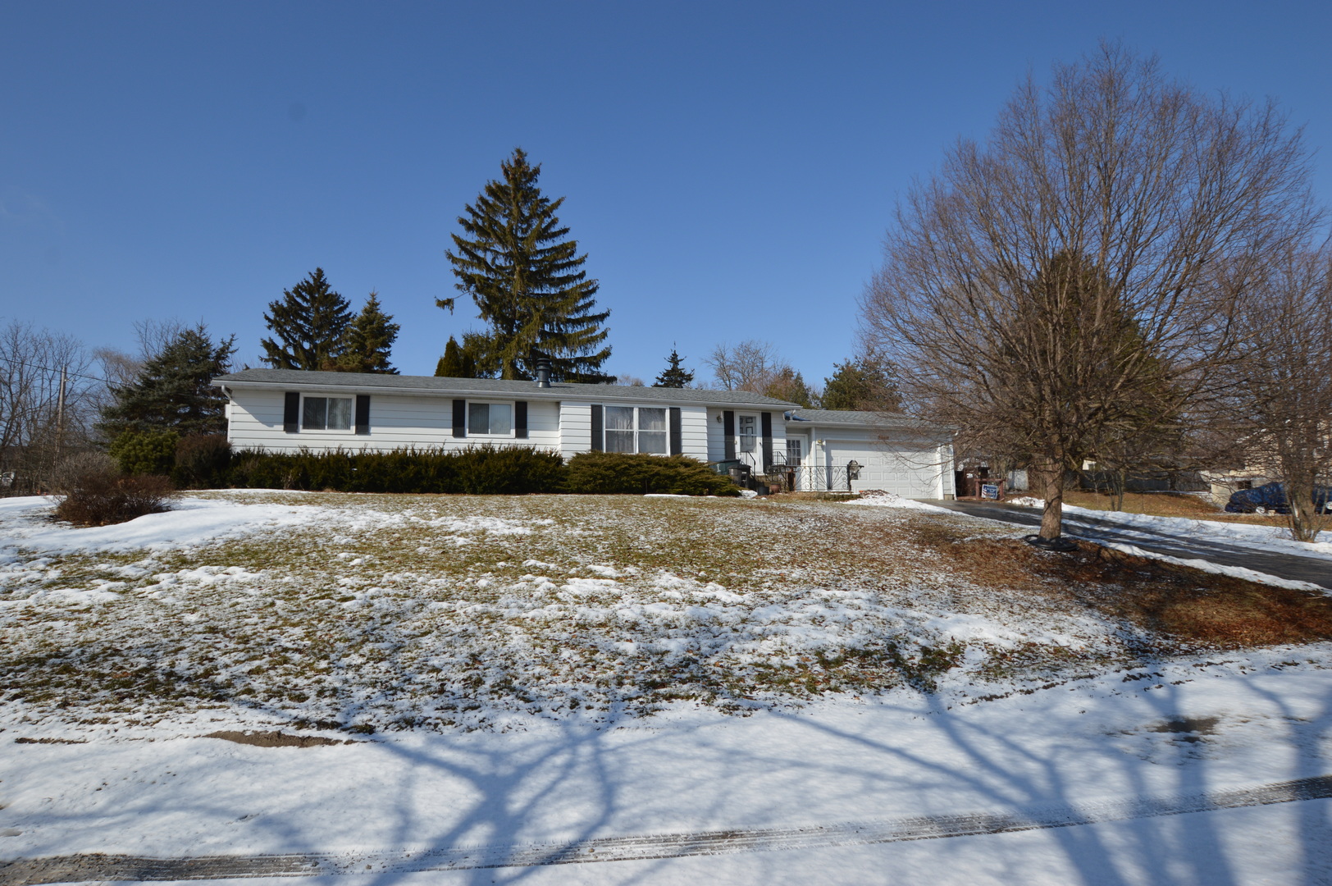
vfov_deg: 67.3
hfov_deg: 90.0
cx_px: 666
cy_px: 443
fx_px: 665
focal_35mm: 18
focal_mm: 12
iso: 100
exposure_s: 1/320
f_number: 9
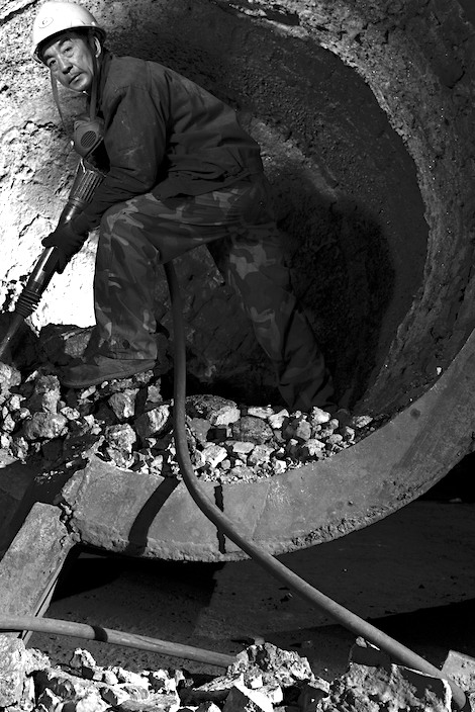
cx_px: 160
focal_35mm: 50
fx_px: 989
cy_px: 290
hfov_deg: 26.9
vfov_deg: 39.4
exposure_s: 1/80
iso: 1000
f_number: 5
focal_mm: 32
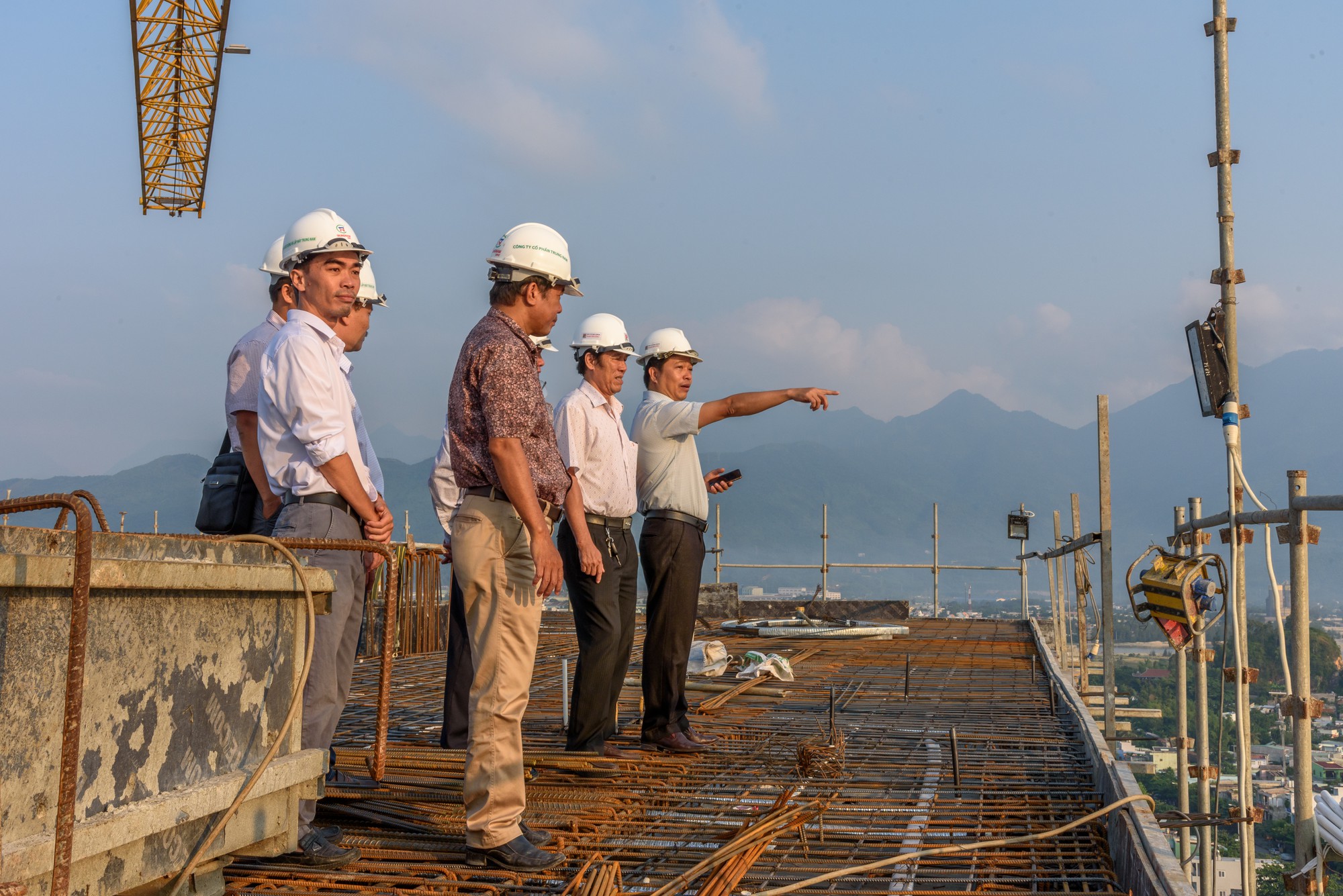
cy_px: 448
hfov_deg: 48.4
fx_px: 1493
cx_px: 672
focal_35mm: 40
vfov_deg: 33.4
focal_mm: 40
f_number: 16
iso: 320
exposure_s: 1/200
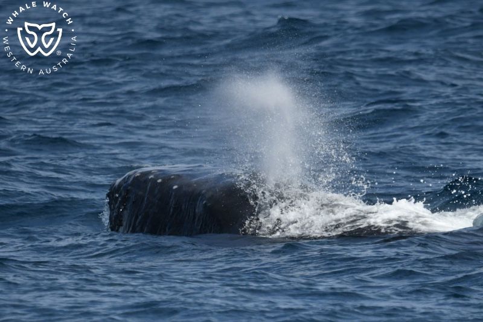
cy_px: 161
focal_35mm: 600
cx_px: 242
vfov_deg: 2.3
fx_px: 8048
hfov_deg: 3.4
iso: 900
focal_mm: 600
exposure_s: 1/8000
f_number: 6.3
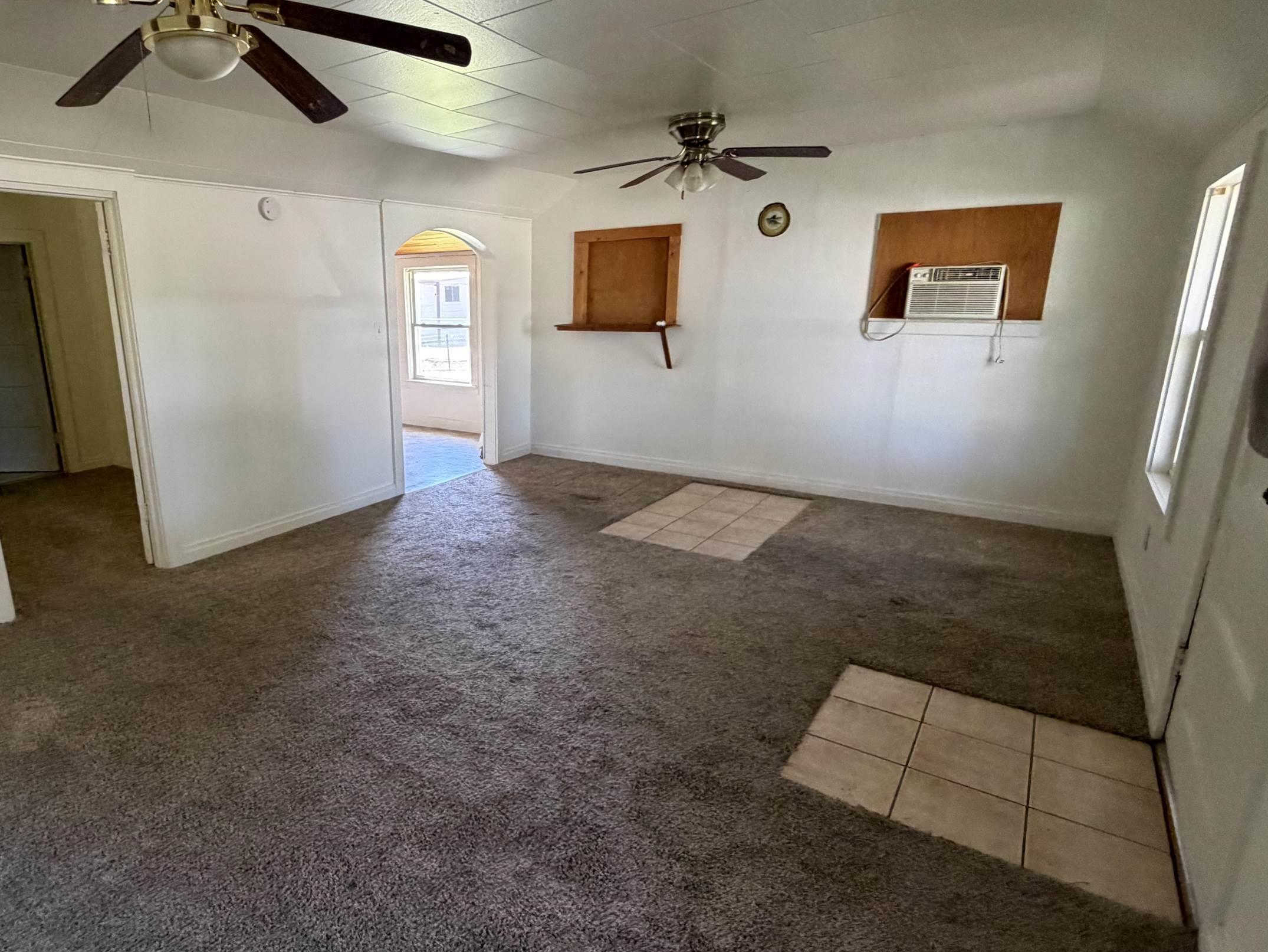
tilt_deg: -13.8
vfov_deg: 66.0
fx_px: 733
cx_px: 481
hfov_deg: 80.3
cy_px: 477
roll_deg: +0.8
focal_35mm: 20
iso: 400
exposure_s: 1/60
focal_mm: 2.22
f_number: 2.2
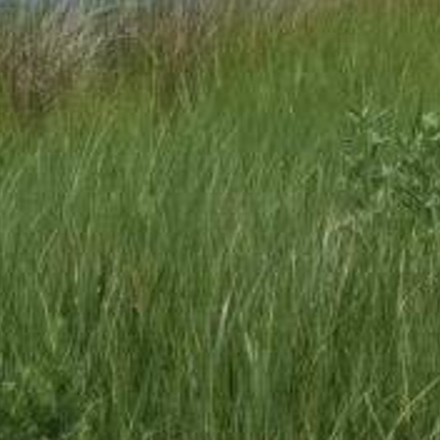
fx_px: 13518
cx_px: 210
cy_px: -92
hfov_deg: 1.9
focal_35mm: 940
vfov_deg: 1.9
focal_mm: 160
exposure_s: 1/800
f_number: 20
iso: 1000
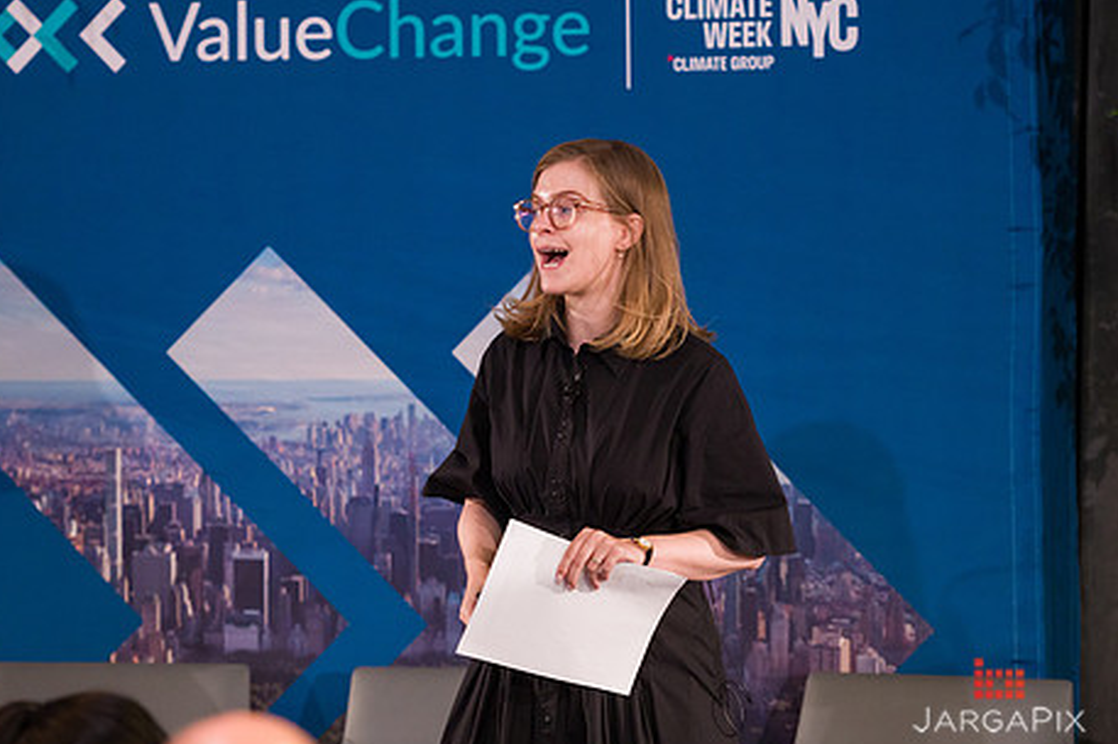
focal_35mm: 181
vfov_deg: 7.6
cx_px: 476
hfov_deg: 11.4
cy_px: 290
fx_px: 5617
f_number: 3.2
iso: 3200
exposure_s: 1/200
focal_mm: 135
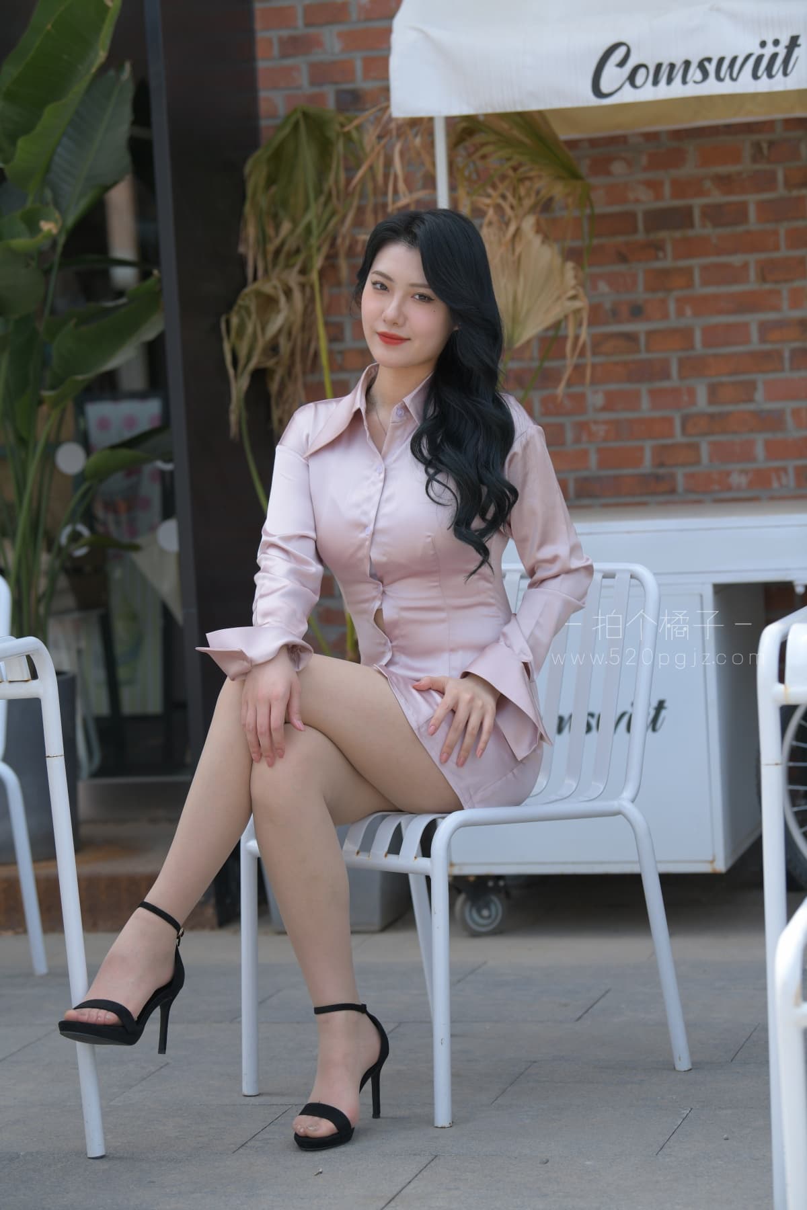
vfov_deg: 21.5
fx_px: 3194
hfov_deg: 14.4
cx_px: 404
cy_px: 605
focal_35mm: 95
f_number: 4
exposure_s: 1/640
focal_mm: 95
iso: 180
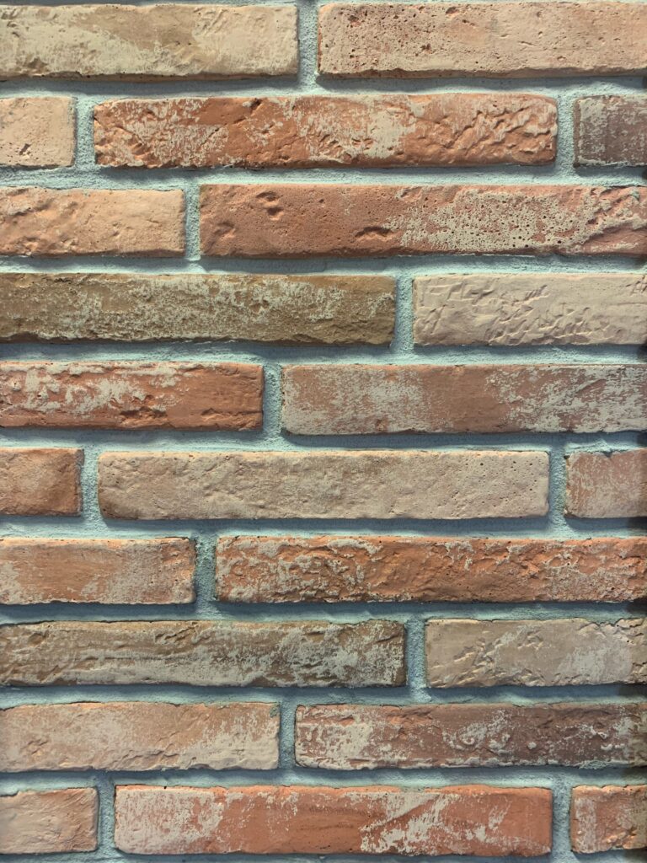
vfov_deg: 67.3
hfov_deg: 53.1
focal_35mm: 26
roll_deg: +0.6
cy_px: 432
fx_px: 648
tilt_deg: -2.2
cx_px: 324
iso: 160
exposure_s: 1/50
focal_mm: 4.25
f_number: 1.8
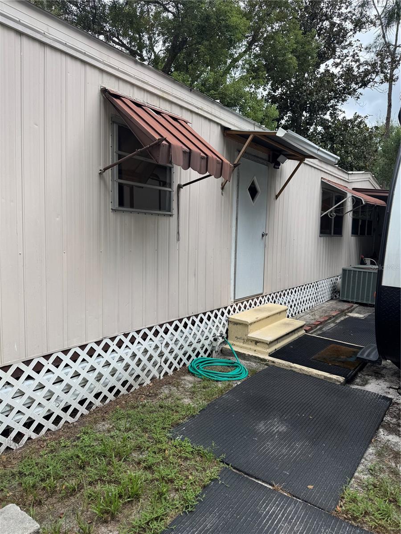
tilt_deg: -5.3
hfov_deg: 56.8
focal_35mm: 24
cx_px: 200
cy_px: 267
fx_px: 371
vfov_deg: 71.6
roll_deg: -1.0
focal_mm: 6.76
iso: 80
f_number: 1.78
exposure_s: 1/1311
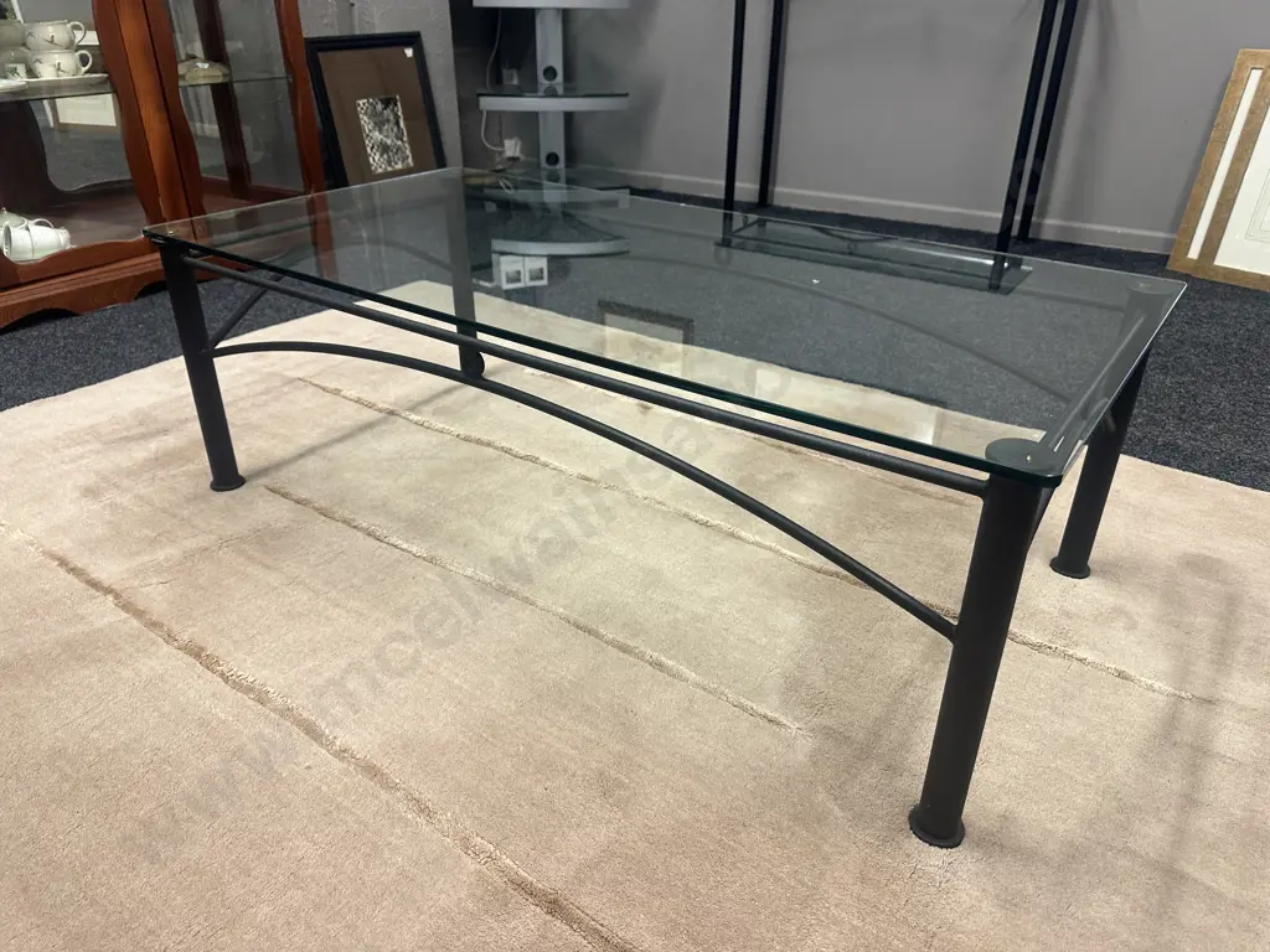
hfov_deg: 71.6
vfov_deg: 56.8
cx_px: 635
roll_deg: -1.0
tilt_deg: -28.4
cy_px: 476
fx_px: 881
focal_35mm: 24
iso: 160
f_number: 1.78
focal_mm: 6.86
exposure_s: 1/50
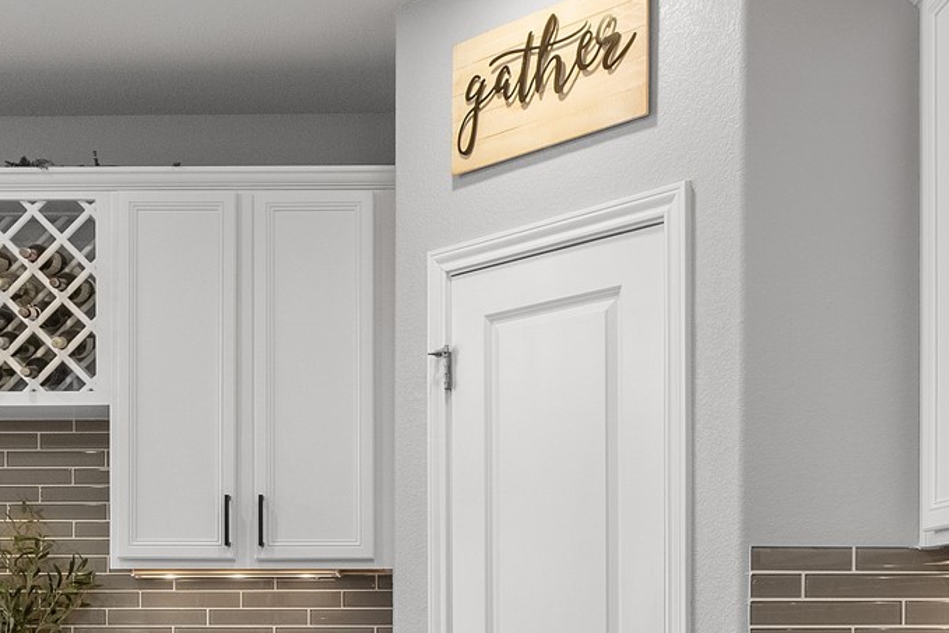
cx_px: 416
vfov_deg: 26.8
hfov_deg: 41.0
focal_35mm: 48
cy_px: 602
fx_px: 1266
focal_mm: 10
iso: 320
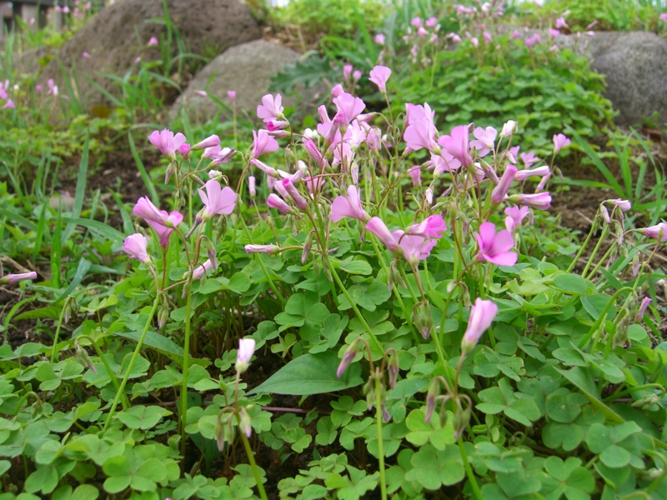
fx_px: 732
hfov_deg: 49.0
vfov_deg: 37.7
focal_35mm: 38
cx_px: 334
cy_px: 250
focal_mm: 7.9
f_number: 4
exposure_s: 1/200
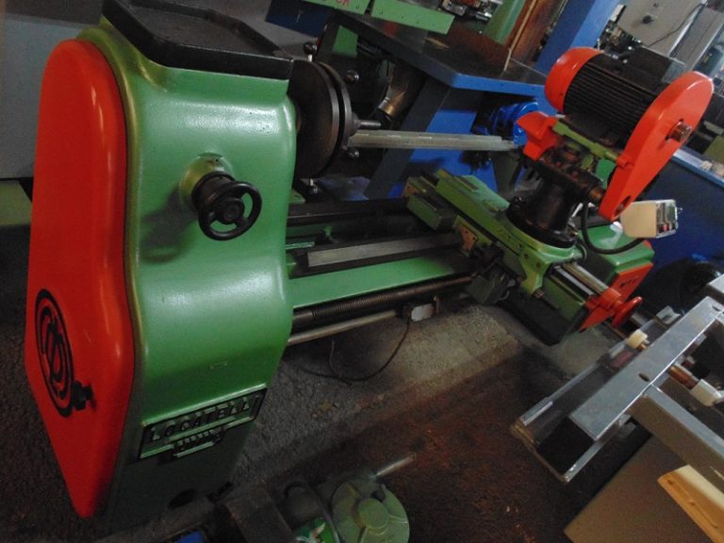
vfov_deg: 61.1
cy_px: 272
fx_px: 460
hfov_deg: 76.4
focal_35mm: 22
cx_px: 362
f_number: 3.1
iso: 400
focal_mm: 4
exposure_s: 1/6
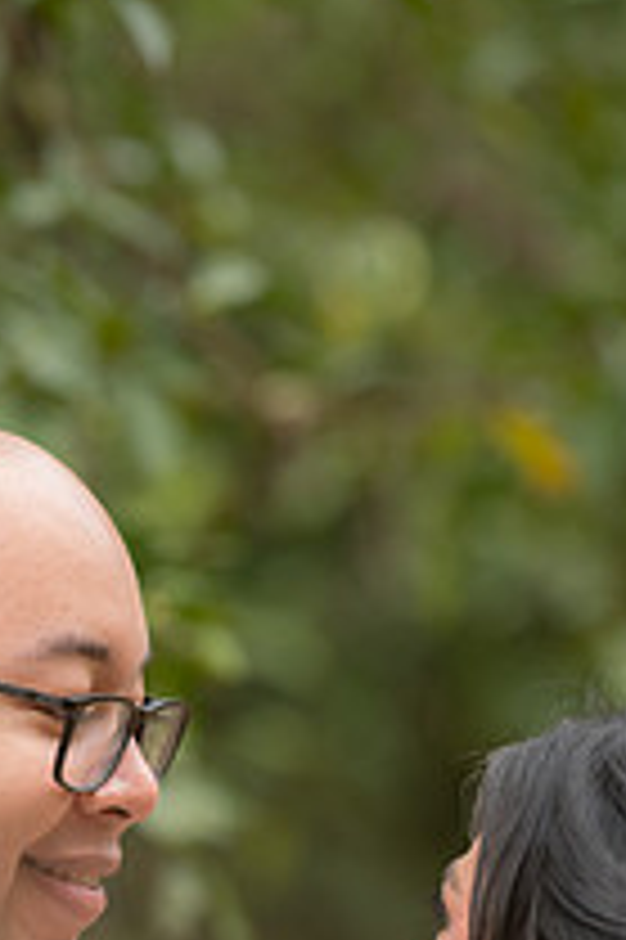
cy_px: 873
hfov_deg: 4.5
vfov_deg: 6.8
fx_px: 7890
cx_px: 27
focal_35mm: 302
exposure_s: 1/320
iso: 640
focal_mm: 140
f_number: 2.8
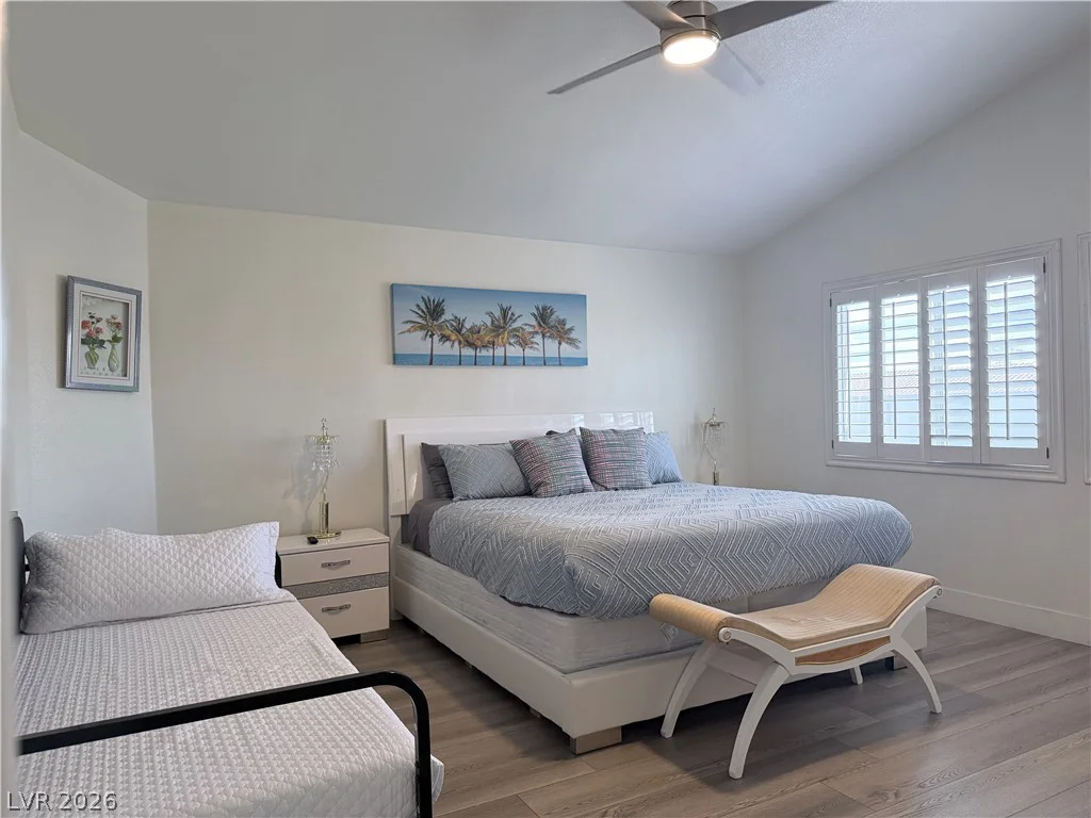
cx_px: 546
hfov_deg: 71.6
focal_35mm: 24
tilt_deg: -0.5
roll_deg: +1.4
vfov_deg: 56.8
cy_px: 409
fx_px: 756
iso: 400
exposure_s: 1/120
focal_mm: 6.76
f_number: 1.78
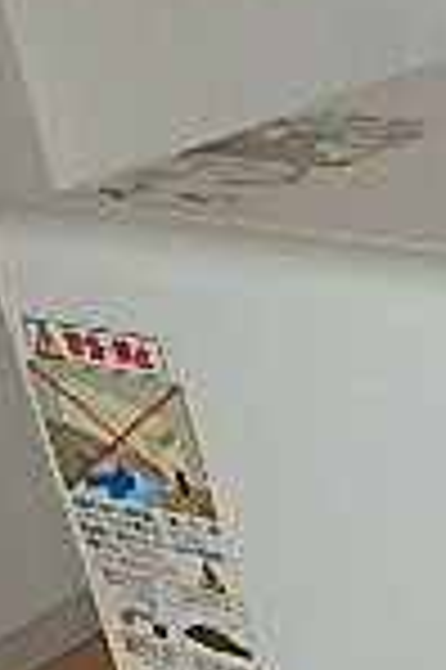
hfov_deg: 12.4
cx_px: 964
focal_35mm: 94
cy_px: 657
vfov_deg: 21.0
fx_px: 1751
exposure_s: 1/250
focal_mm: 3.7
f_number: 3.5
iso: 250
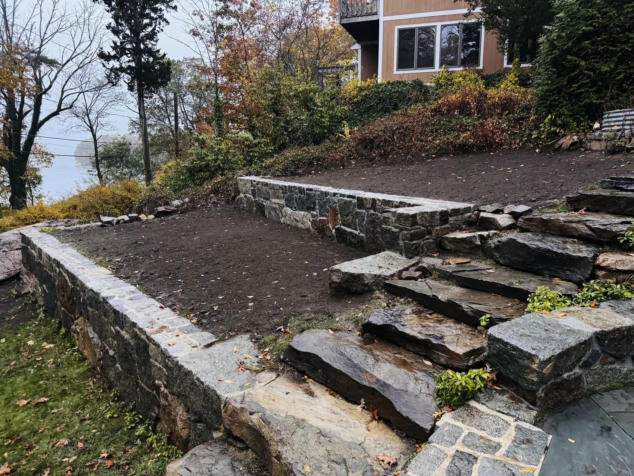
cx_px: 317
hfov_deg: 71.6
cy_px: 238
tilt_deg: -11.9
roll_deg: +0.5
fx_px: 440
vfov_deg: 56.8
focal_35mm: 24
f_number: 1.78
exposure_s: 1/60
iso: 500
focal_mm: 6.76
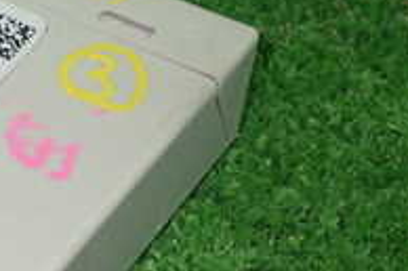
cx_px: -210
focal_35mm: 132
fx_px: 1495
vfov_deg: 10.4
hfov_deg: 14.5
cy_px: 141
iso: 400
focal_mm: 7.31
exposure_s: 1/40
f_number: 2.8
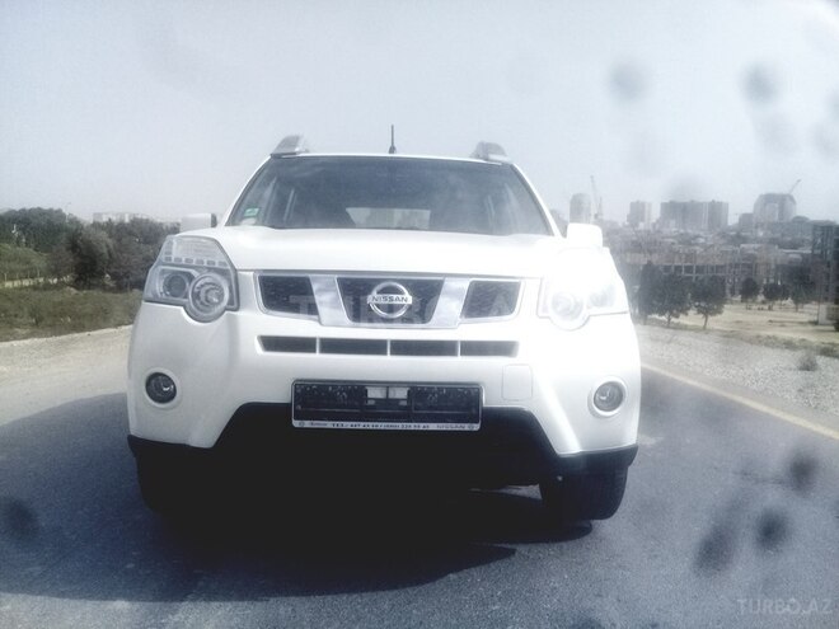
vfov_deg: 45.4
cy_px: 314
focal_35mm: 31
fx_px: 751
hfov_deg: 58.4
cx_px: 420
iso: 50
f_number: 2.2
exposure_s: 1/1969
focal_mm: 3.3
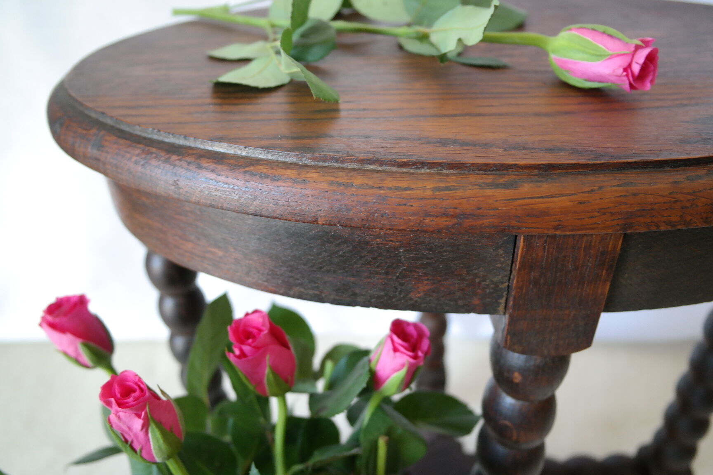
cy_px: 238
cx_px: 356
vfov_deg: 43.6
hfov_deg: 61.9
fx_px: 594
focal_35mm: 30
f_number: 5.6
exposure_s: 1/30
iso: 800
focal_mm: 20
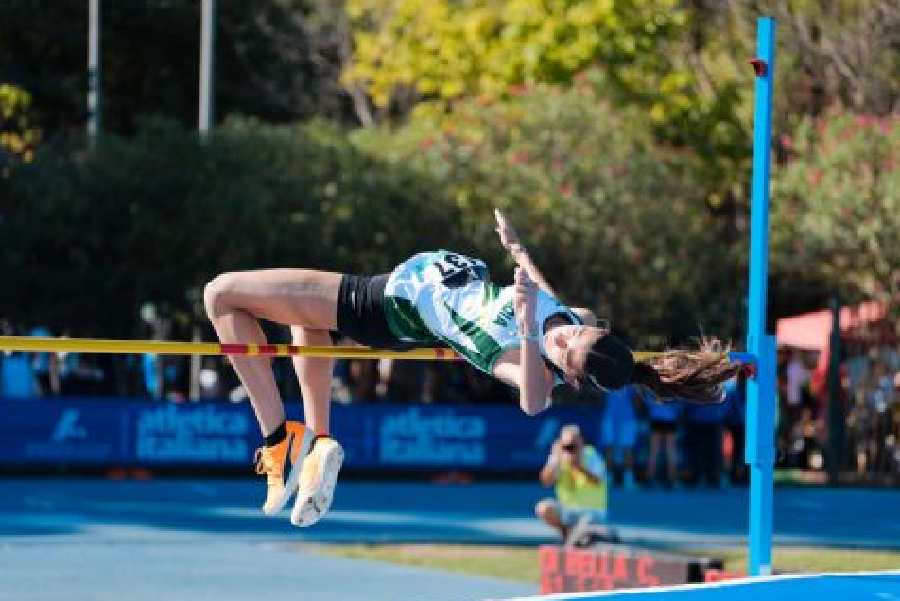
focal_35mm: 108
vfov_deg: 12.7
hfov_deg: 18.9
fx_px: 2702
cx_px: 466
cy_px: 303
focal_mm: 103
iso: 100
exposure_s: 1/1250
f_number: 2.8
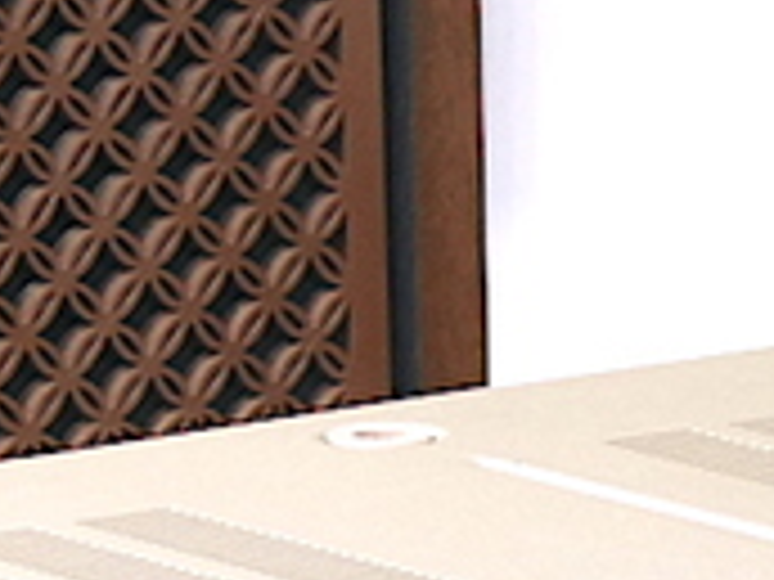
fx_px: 13237
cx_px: 1044
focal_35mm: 592
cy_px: 1129
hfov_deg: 3.3
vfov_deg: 2.5
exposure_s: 1/2
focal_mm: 19
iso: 100
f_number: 5.1
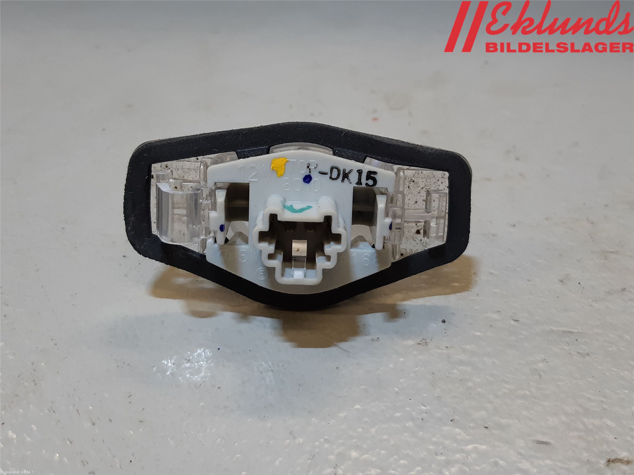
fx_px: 476
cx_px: 317
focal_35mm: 26
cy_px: 238
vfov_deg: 53.1
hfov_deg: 67.3
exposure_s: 1/100
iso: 80
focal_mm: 3.93
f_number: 1.7
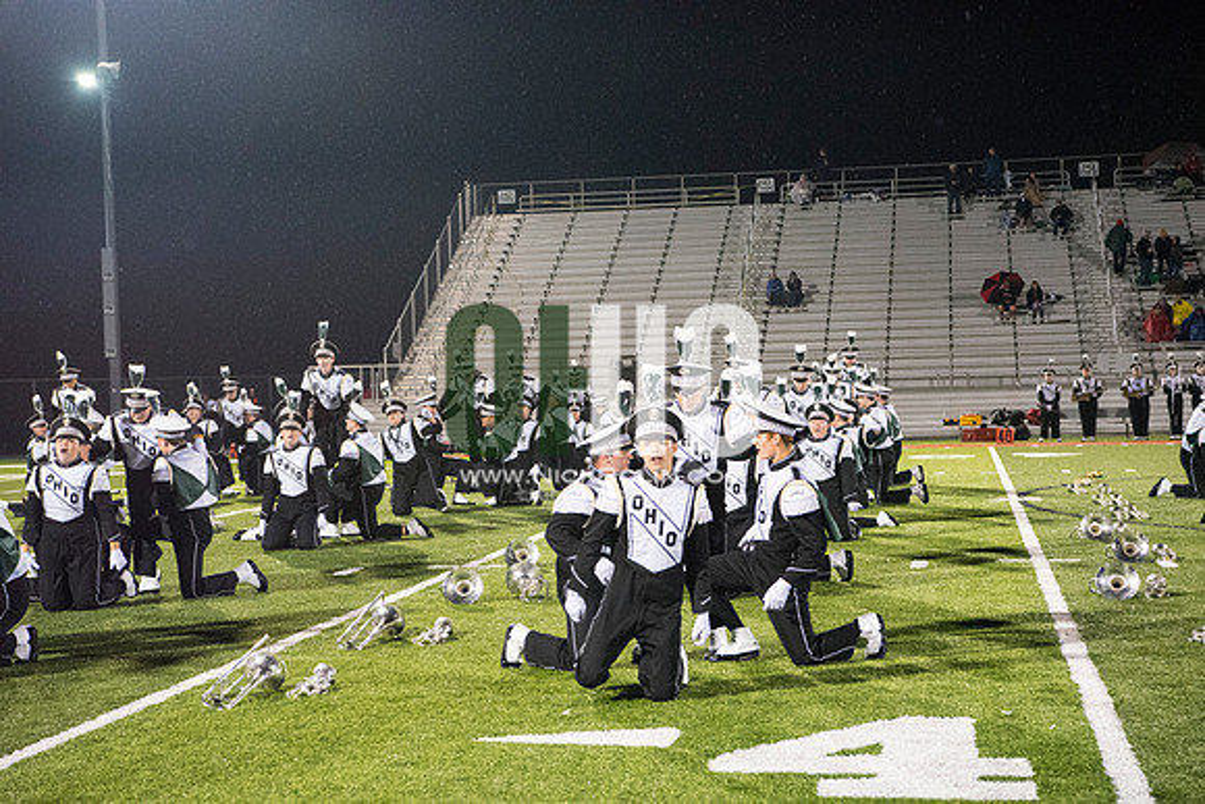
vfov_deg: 19.5
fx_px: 2343
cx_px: 602
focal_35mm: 70
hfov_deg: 28.8
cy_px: 402
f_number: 5.6
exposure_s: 1/320
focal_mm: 70
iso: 5000
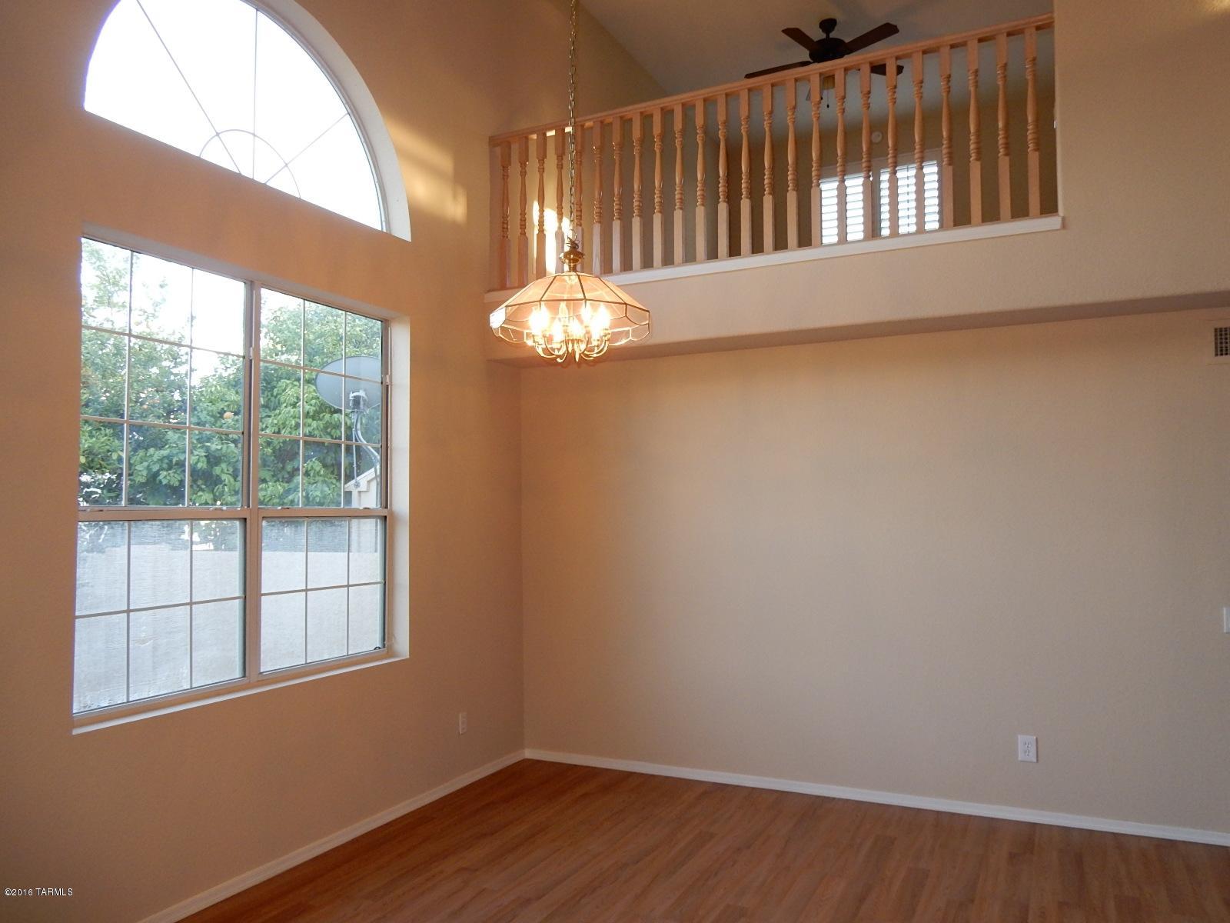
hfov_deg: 69.4
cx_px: 615
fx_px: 888
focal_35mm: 25
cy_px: 462
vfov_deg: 54.9
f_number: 3.7
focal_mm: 4.5
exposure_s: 1/30
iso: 200
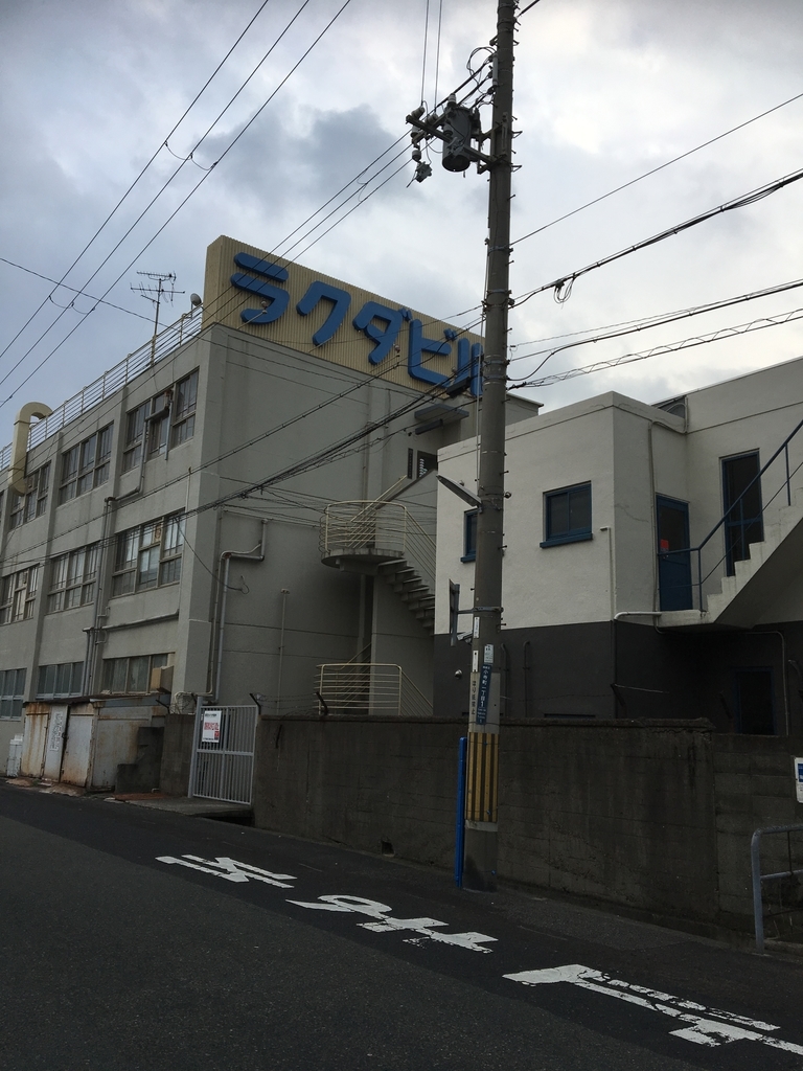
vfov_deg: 61.7
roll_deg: -1.9
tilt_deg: +13.2
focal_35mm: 29
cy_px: 536
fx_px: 897
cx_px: 402
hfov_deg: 48.2
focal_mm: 4.15
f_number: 2.2
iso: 25
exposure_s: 1/712
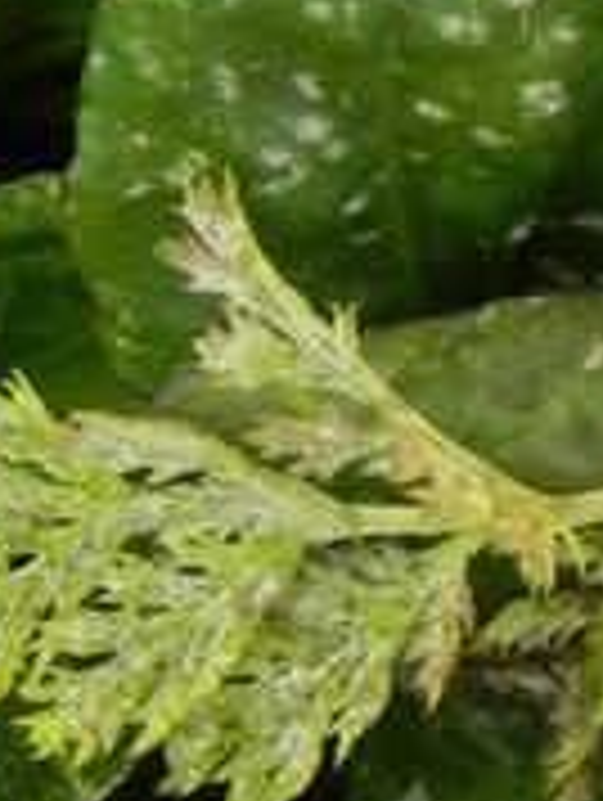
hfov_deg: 2.3
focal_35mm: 647
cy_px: -207
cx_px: -657
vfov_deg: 3.1
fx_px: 14992
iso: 160
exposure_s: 1/80
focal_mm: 25.7
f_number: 5
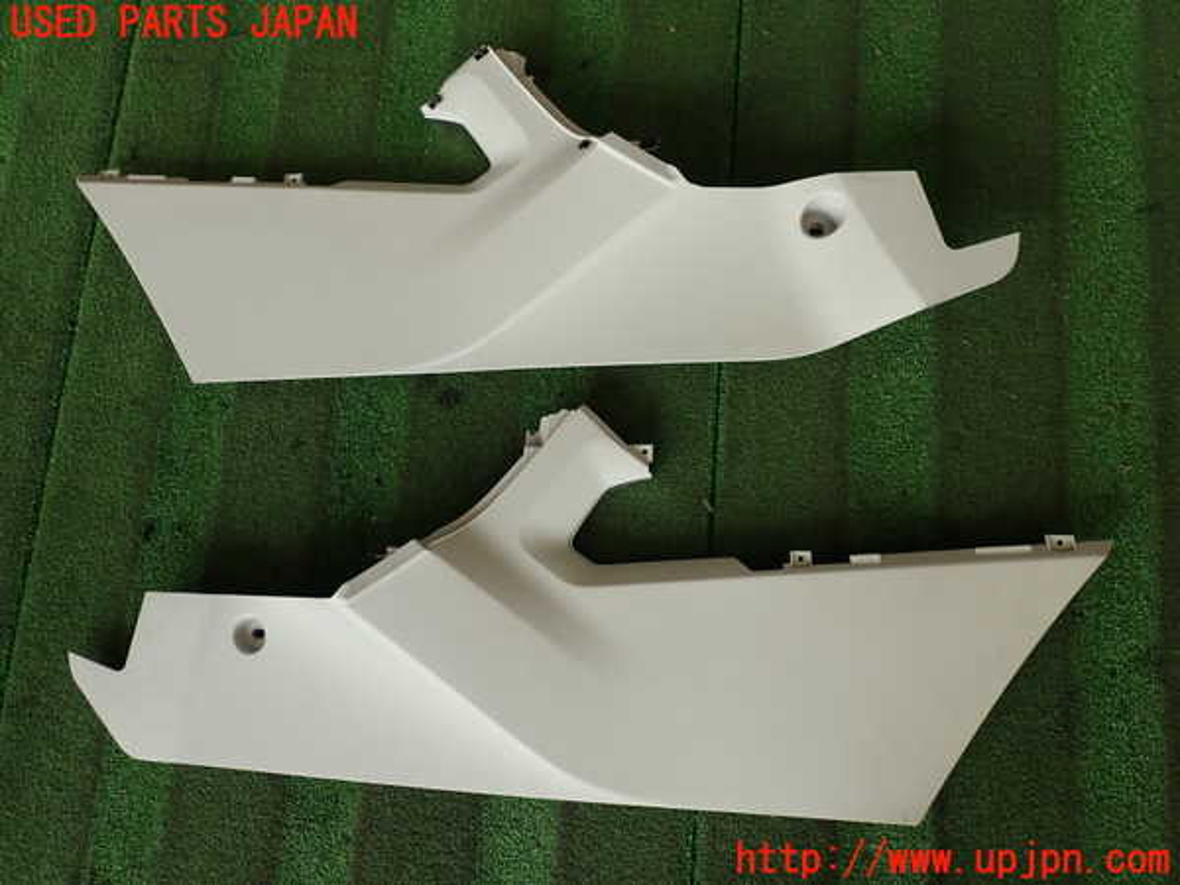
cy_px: 442
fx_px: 852
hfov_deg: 69.4
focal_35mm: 25
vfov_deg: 54.9
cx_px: 590
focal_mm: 4.5
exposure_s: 1/80
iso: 100
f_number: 2.8
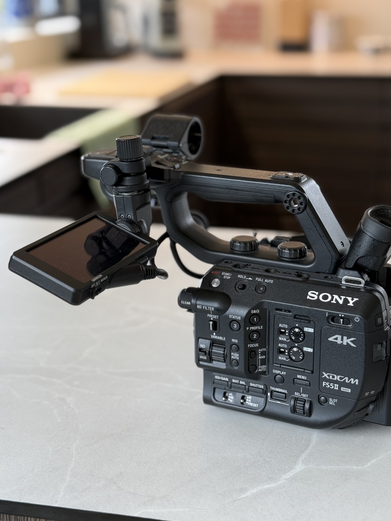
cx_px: 218
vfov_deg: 34.9
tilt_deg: -18.2
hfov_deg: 26.5
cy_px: 260
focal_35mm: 55
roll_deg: +1.0
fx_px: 828
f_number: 1.78
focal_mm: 6.76
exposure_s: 1/100
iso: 50
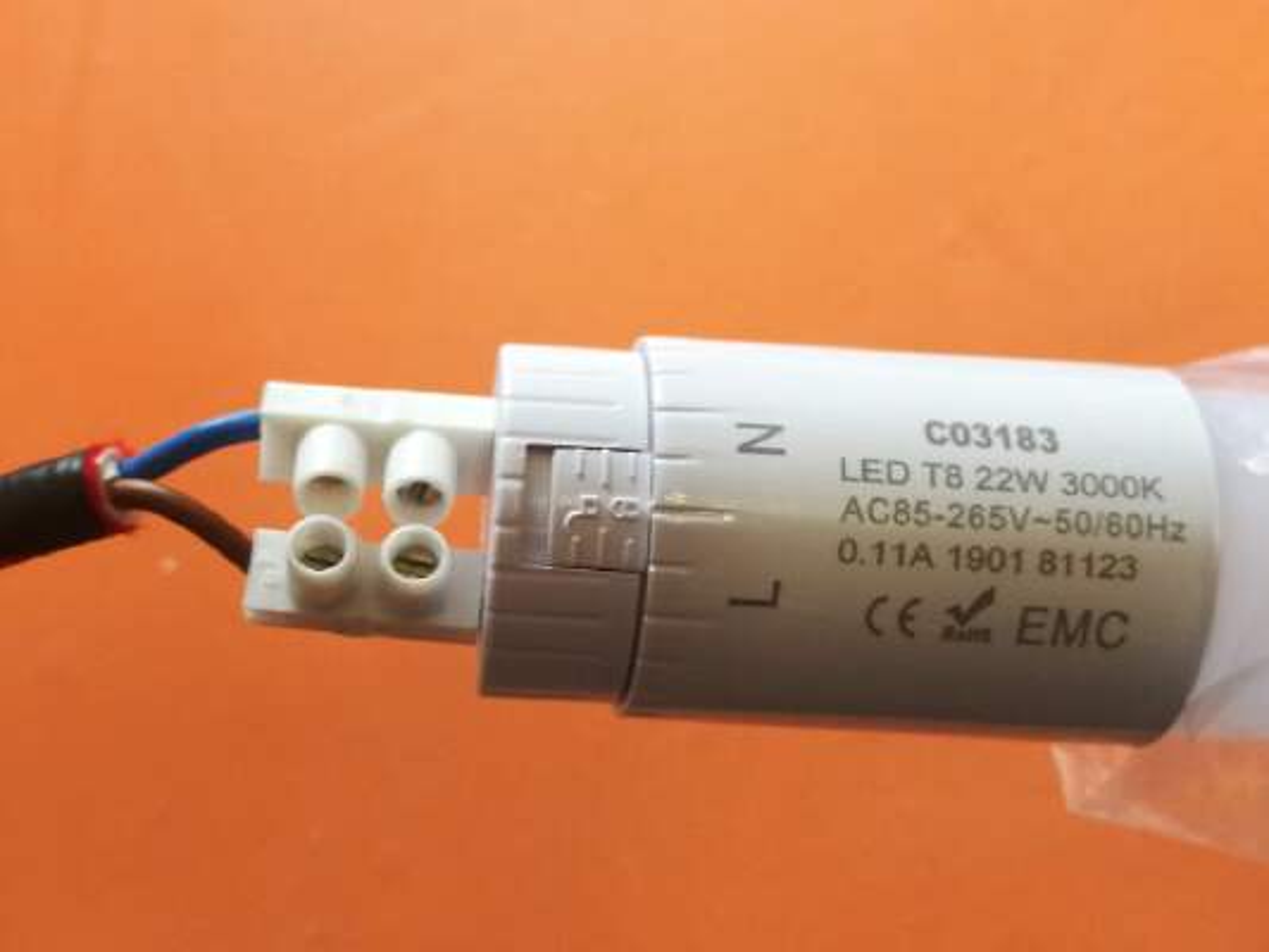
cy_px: 476
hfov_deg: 39.6
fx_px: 1760
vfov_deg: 30.3
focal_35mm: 48
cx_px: 634
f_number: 2.2
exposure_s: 1/33.3
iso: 200
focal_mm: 4.5
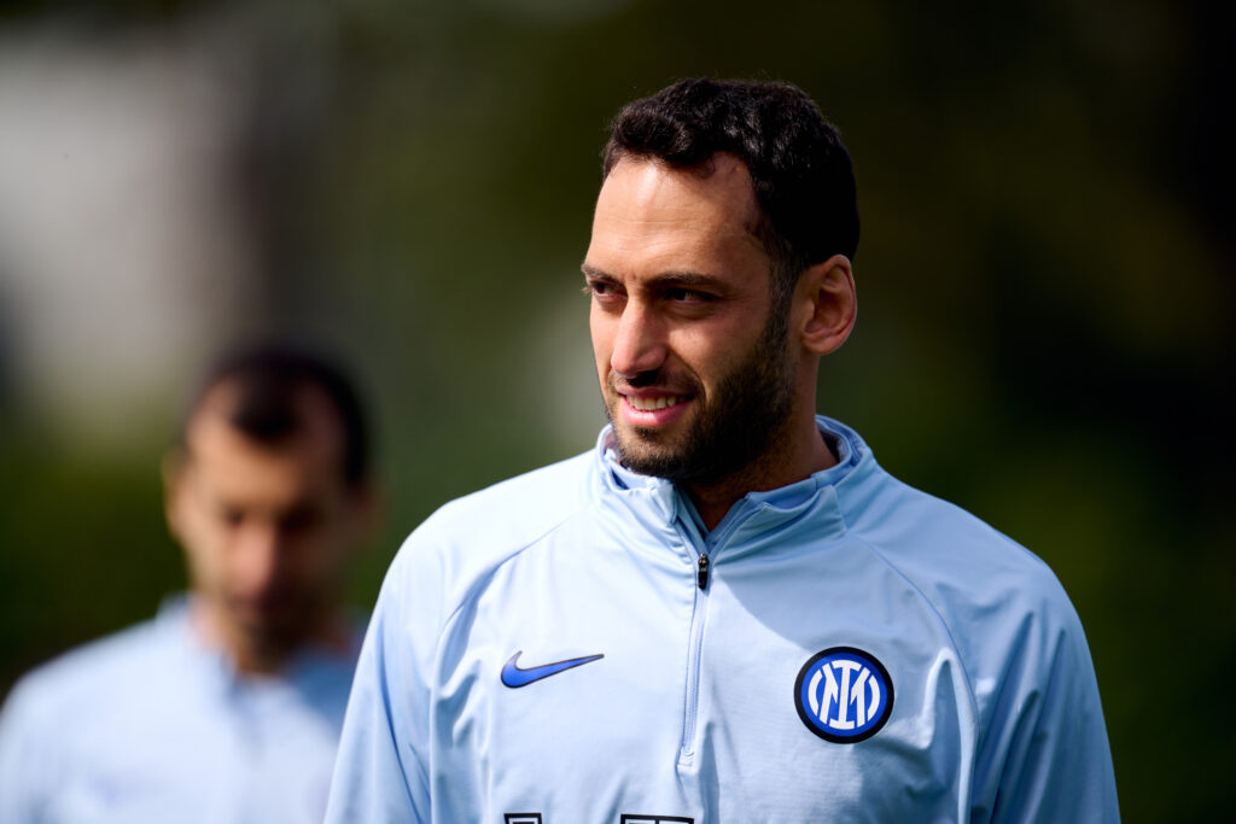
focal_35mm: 400
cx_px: 618
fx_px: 13734
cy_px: 412
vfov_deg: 3.4
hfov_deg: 5.2
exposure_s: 1/3200
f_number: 2.8
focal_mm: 400
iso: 220
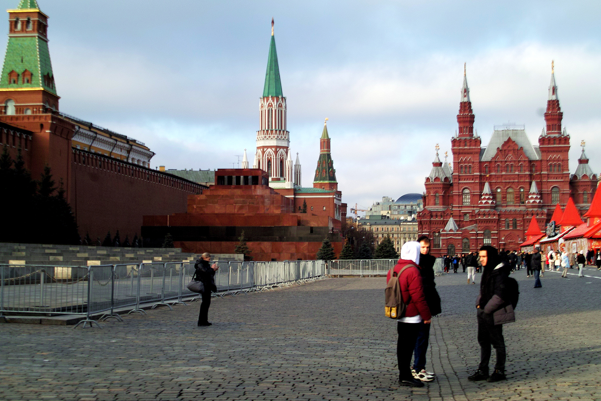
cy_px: 200
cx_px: 300
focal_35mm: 59
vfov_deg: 23.0
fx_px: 985
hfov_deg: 33.9
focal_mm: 35
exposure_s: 1/640
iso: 100
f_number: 4
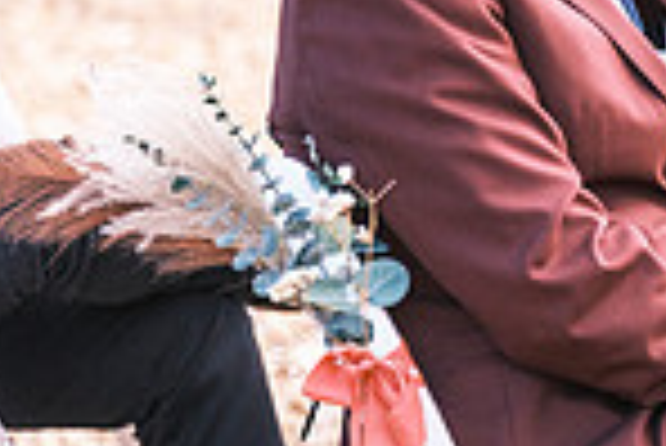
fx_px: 15259
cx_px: 1017
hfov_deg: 2.5
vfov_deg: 1.7
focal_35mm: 824
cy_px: -146
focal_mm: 140
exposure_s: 1/480
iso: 400
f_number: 3.2
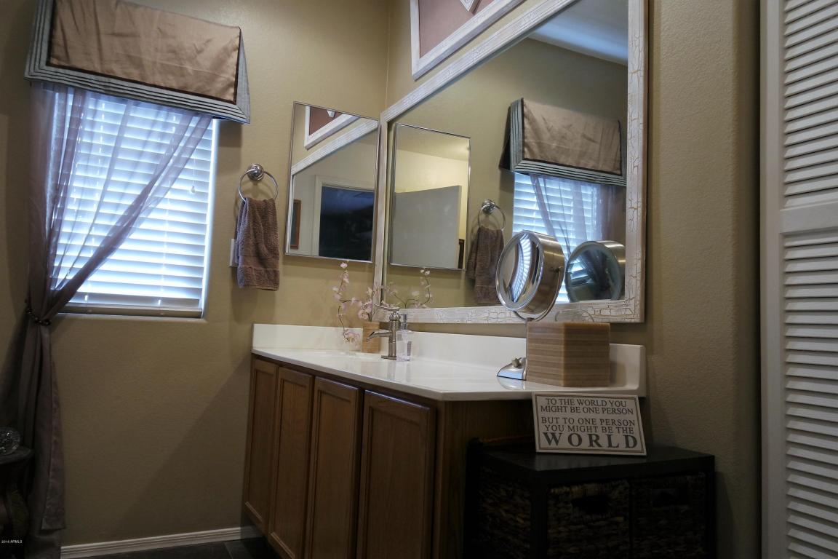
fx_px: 559
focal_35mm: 24
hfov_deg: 73.7
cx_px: 419
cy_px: 280
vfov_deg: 53.1
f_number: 3.5
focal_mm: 9
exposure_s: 1/30
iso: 400
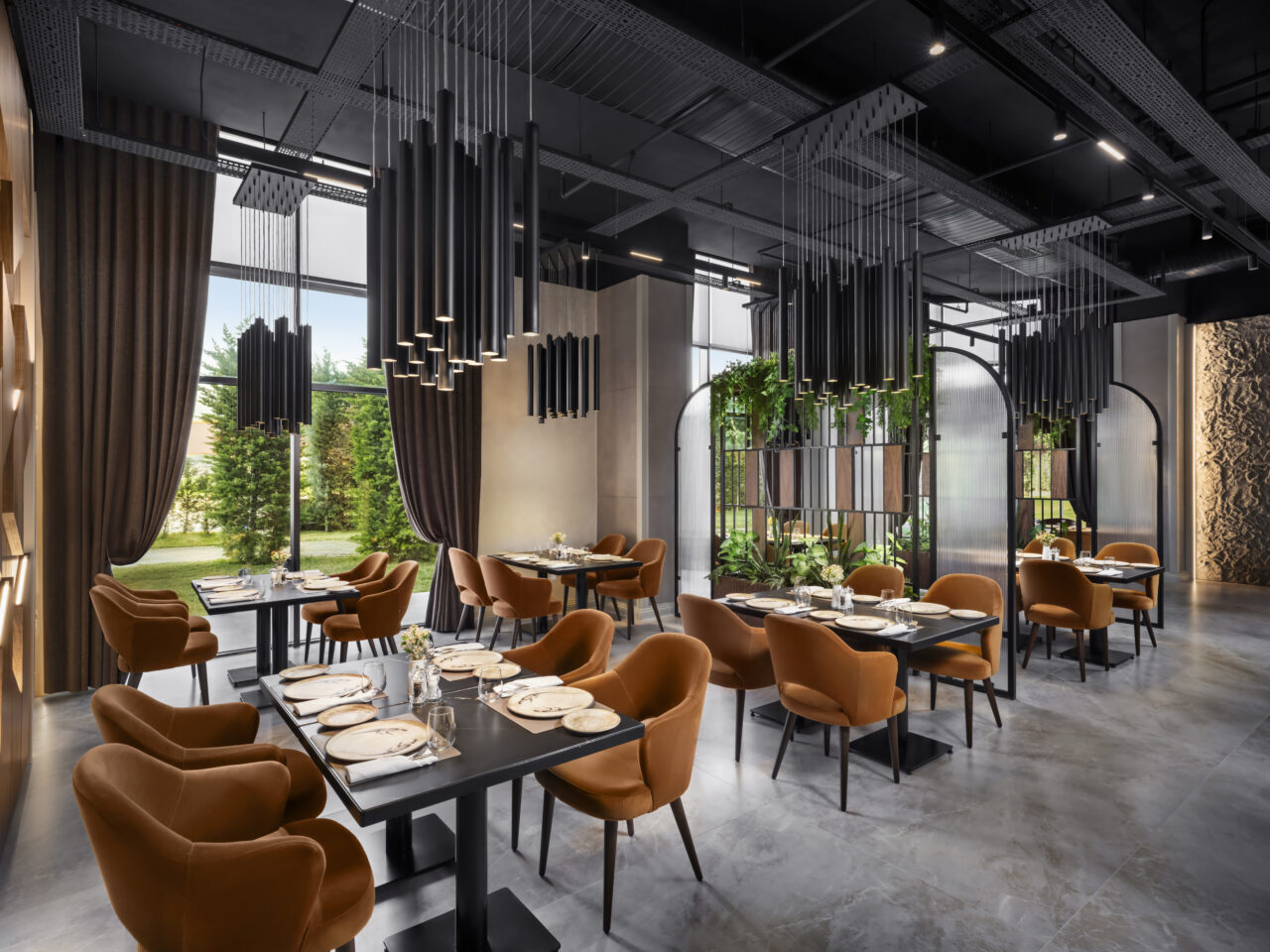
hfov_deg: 87.8
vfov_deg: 71.6
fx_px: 660
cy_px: 476
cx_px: 635
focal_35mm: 18
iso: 250
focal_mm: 23
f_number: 14
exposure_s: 1/25
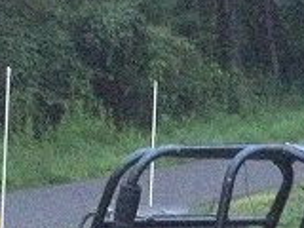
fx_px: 1572
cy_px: 283
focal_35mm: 179
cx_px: 424
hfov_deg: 10.7
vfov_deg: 8.2
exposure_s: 1/16
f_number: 2.4
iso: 800
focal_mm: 4.28
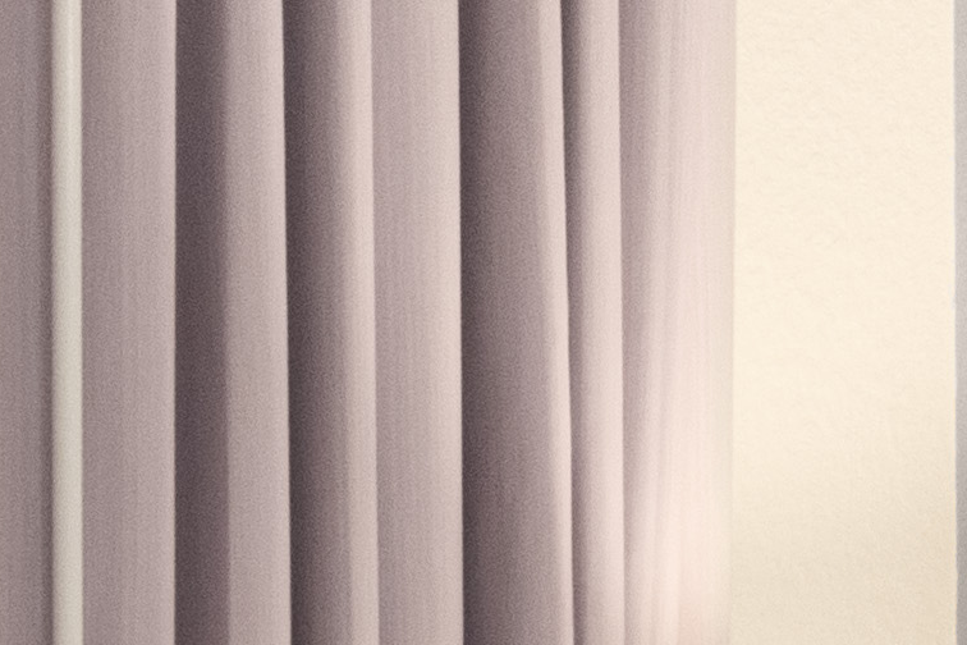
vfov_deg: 2.9
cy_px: 1075
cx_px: 2226
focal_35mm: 479
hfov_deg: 4.2
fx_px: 12865
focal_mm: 45
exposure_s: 1/20
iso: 640
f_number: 11
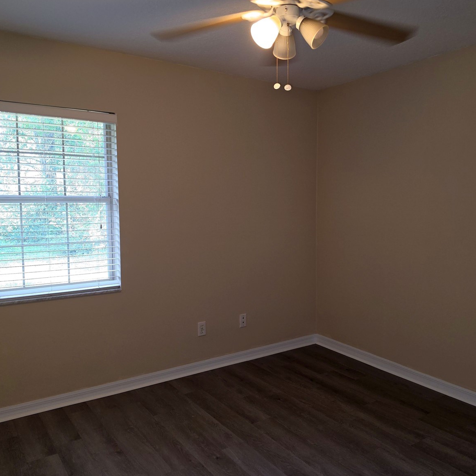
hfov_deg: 57.1
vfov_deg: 57.3
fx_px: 436
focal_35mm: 28
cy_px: 234
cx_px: 271
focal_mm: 6.5
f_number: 1.4
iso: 80
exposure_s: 1/60
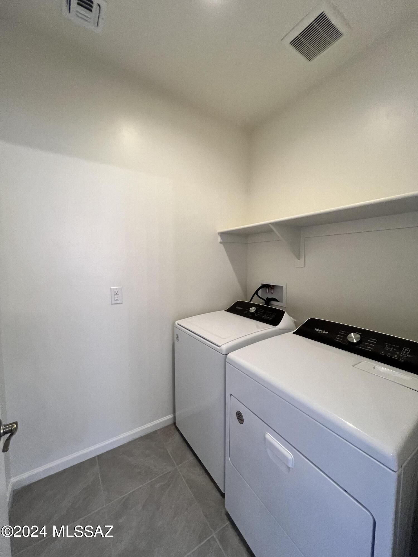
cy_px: 278
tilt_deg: -3.6
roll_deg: -0.3
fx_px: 209
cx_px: 209
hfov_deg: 89.9
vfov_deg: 106.2
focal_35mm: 13
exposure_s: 1/120
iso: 200
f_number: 1.8
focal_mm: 1.57
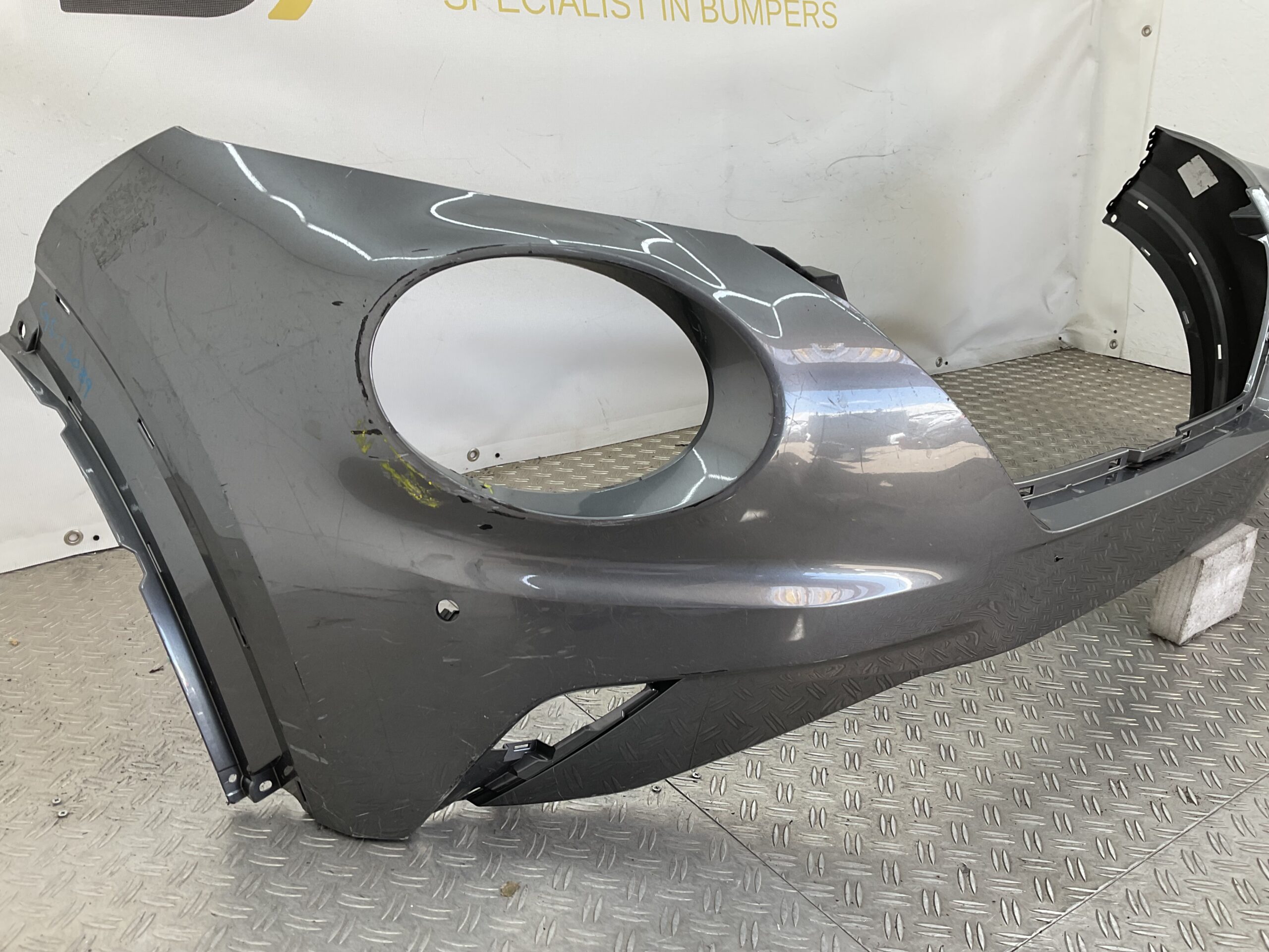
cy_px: 476
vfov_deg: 48.2
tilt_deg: -20.0
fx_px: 1063
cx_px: 634
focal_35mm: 29
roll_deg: -1.2
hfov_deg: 61.7
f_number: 1.8
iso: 16
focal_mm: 3
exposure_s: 1/119
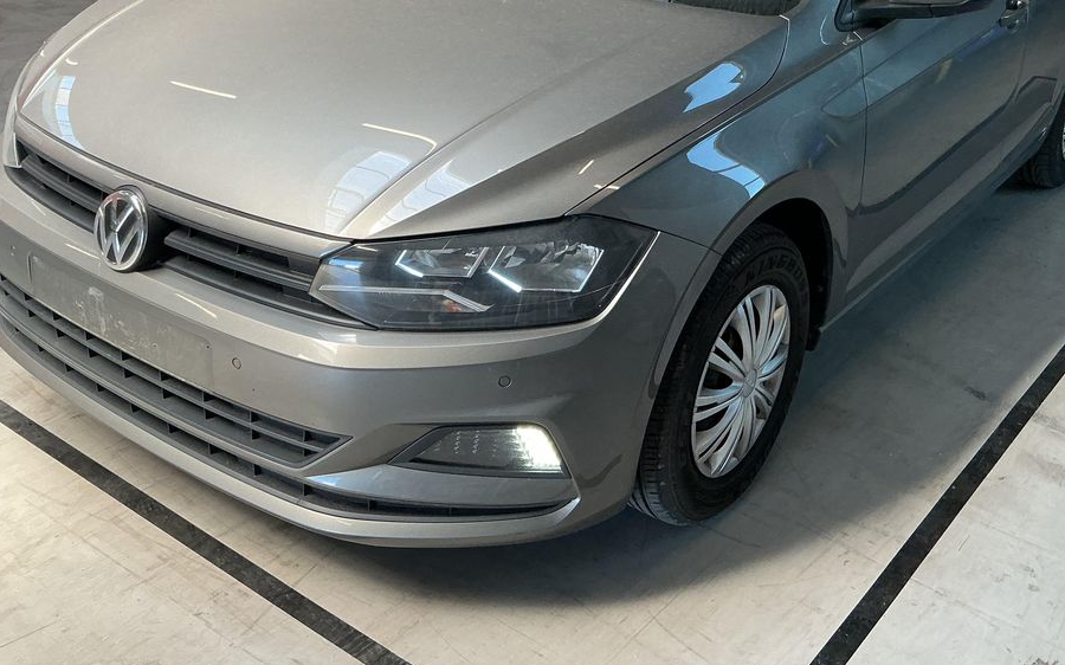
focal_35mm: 41
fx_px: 1190
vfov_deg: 30.6
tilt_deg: -18.6
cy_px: 154
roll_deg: -3.0
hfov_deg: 48.1
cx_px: 602
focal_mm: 3
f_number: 1.8
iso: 64
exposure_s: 1/100
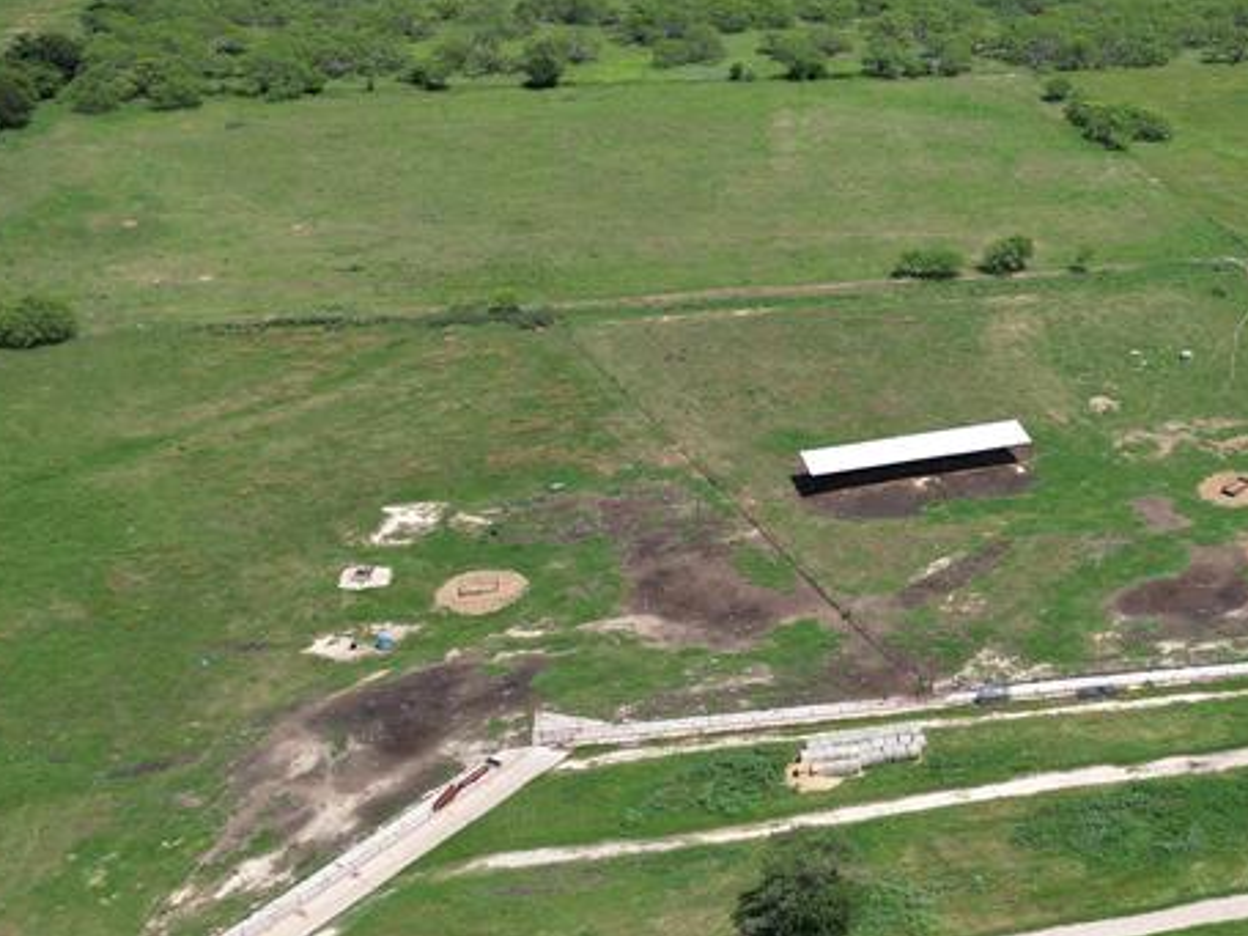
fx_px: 1946
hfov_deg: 33.8
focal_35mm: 54
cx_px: 1103
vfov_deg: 27.0
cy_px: 456
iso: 110
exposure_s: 1/2500
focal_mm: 6.72
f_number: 1.7
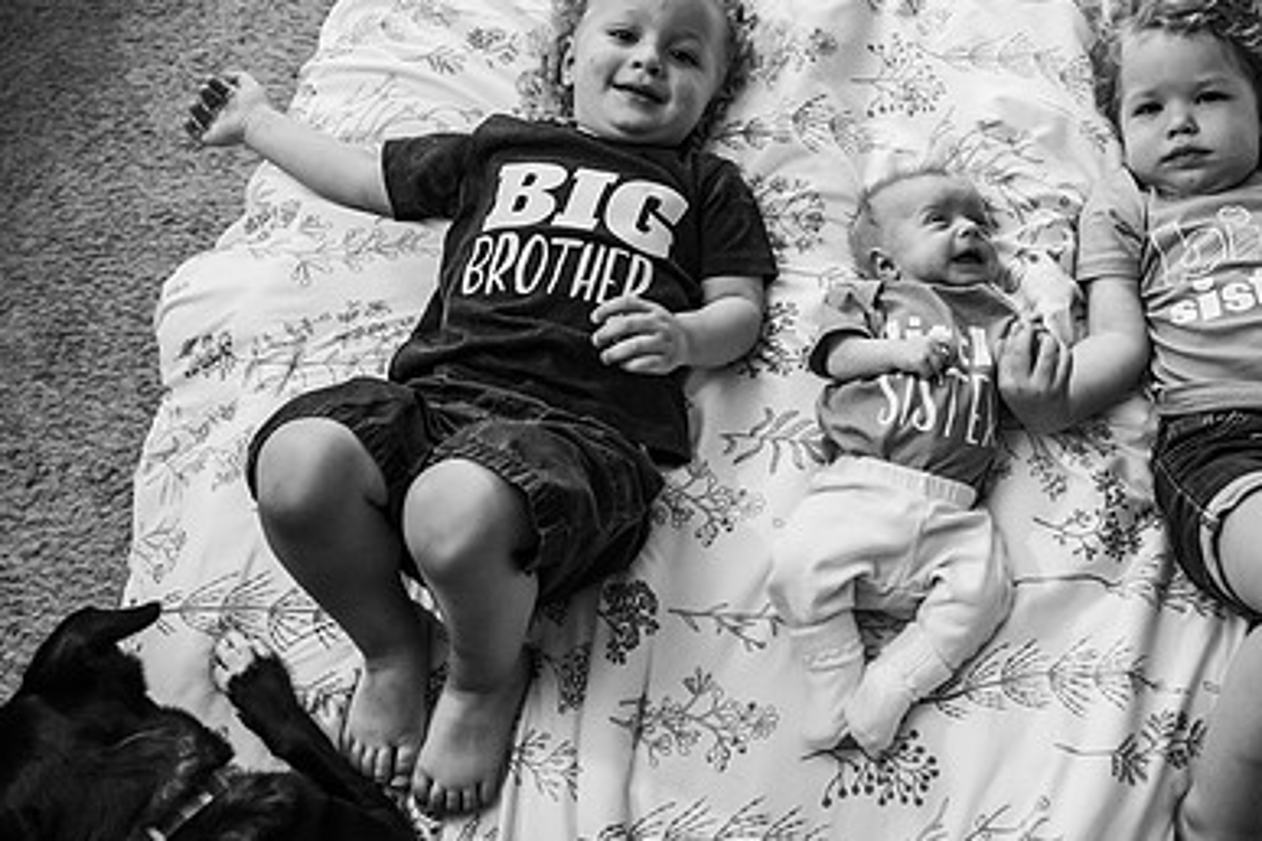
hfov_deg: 51.3
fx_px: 1262
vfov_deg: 36.4
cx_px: 913
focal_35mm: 36
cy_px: 262
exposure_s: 1/250
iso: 1250
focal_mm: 24
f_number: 3.5
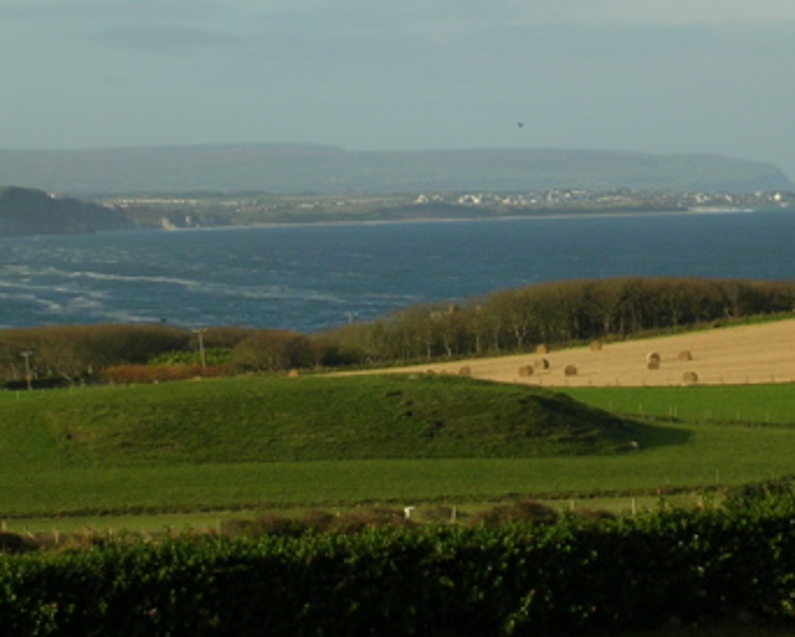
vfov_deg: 7.4
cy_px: 158
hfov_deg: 9.2
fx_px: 4944
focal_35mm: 210
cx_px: 416
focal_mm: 17.4
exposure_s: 1/368
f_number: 4.9
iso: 50
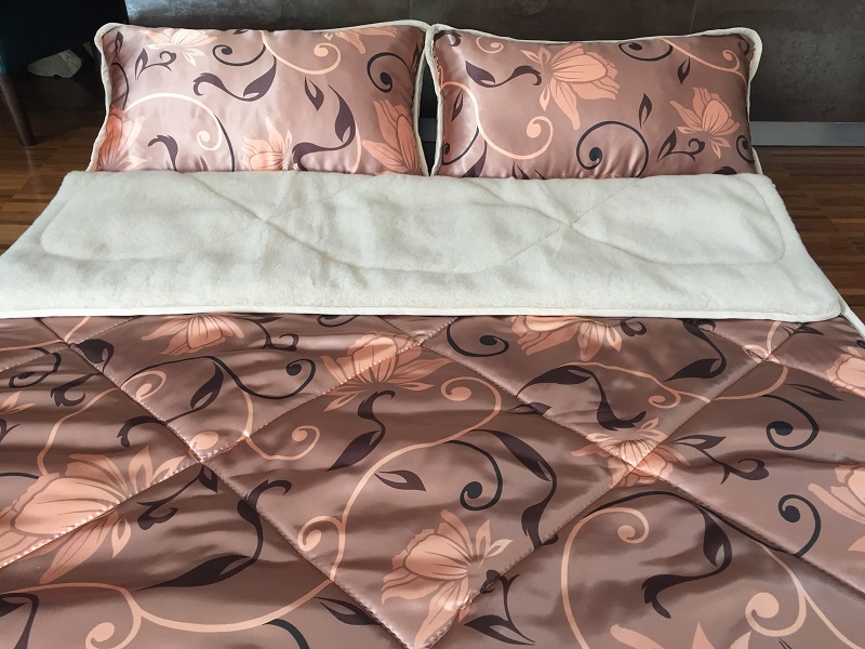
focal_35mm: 29
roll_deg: -2.0
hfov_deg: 61.7
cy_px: 324
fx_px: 725
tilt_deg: -37.7
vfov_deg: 48.2
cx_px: 432
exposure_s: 1/33
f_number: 2.2
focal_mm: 4.15
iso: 100
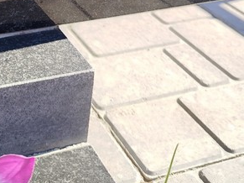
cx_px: 16
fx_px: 465
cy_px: -67
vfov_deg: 20.0
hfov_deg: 28.1
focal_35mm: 66
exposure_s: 1/445
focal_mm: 5.31
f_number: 1.7
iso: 50
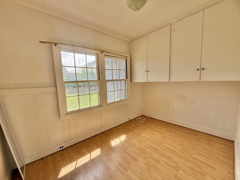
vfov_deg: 85.7
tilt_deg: -6.0
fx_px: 97
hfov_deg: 102.1
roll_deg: +2.2
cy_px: 90
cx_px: 120
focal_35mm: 14
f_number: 2.2
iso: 64
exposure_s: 1/214
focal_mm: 2.22
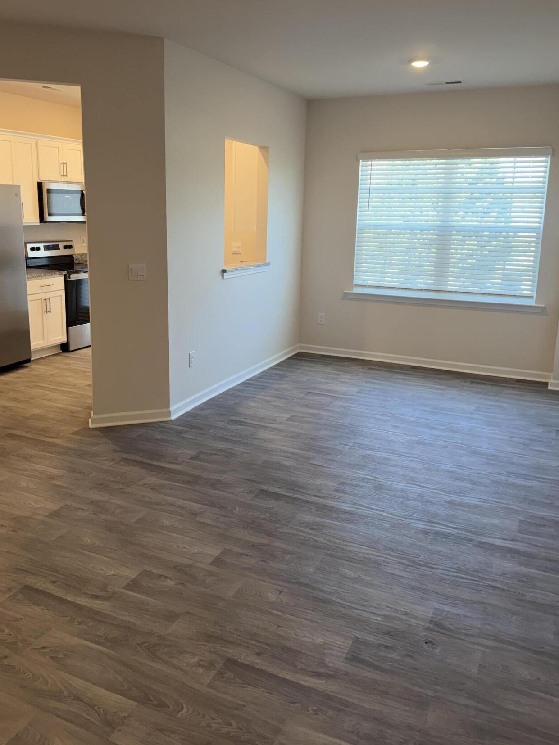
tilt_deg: -10.7
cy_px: 326
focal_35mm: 29
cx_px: 256
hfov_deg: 48.2
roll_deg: -1.1
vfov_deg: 61.5
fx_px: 624
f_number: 1.78
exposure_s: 1/120
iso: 200
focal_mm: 6.76
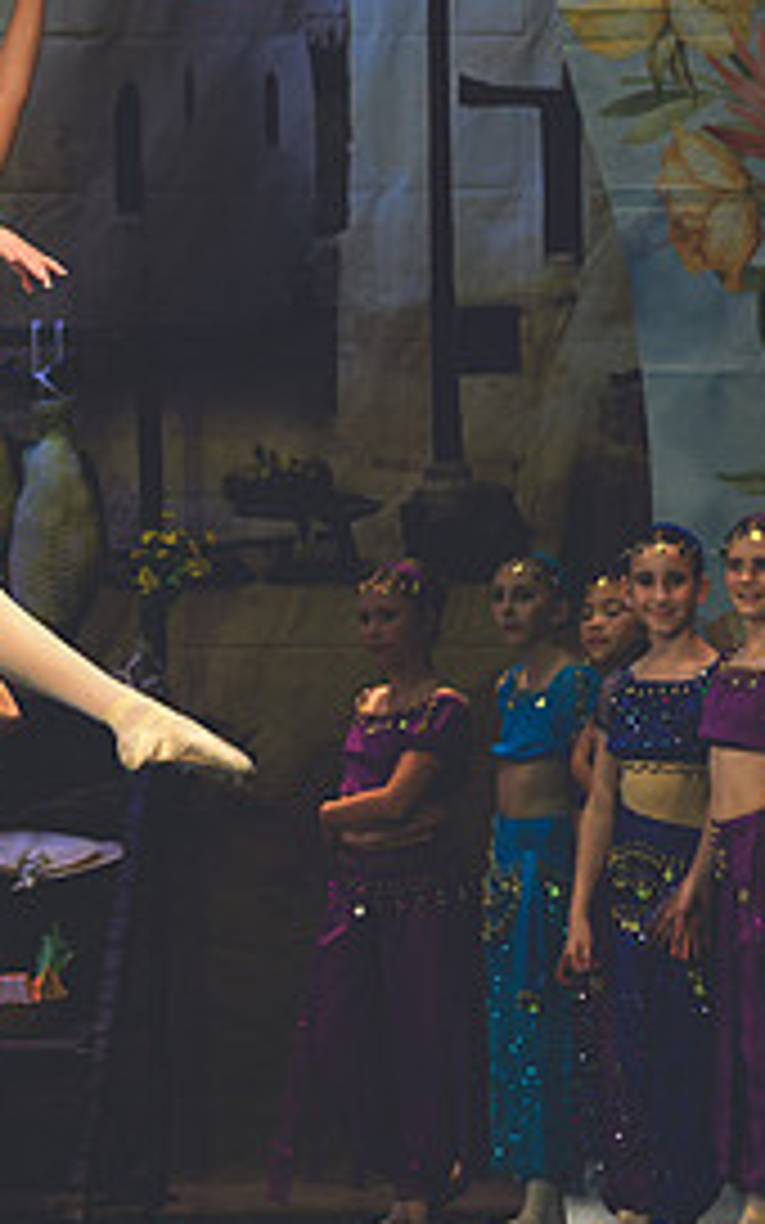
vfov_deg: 4.5
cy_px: 490
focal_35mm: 471
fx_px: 15712
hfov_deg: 2.8
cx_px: 50
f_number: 2.8
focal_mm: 145
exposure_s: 1/500
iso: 800
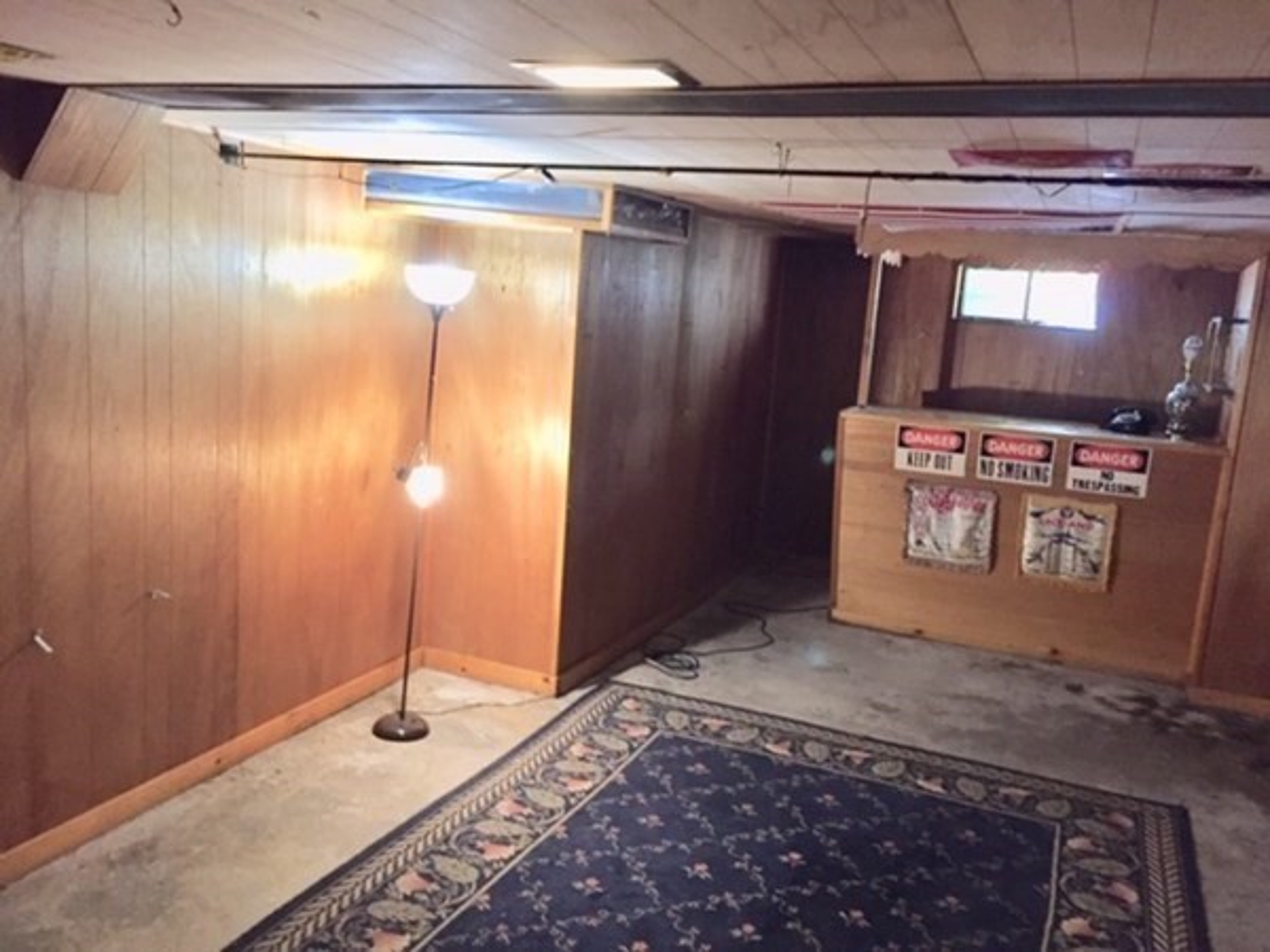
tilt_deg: -9.5
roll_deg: -3.7
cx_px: 635
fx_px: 1064
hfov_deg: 61.7
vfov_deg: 48.2
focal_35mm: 29
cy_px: 476
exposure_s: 1/20
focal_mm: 4.15
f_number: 2.2
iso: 250
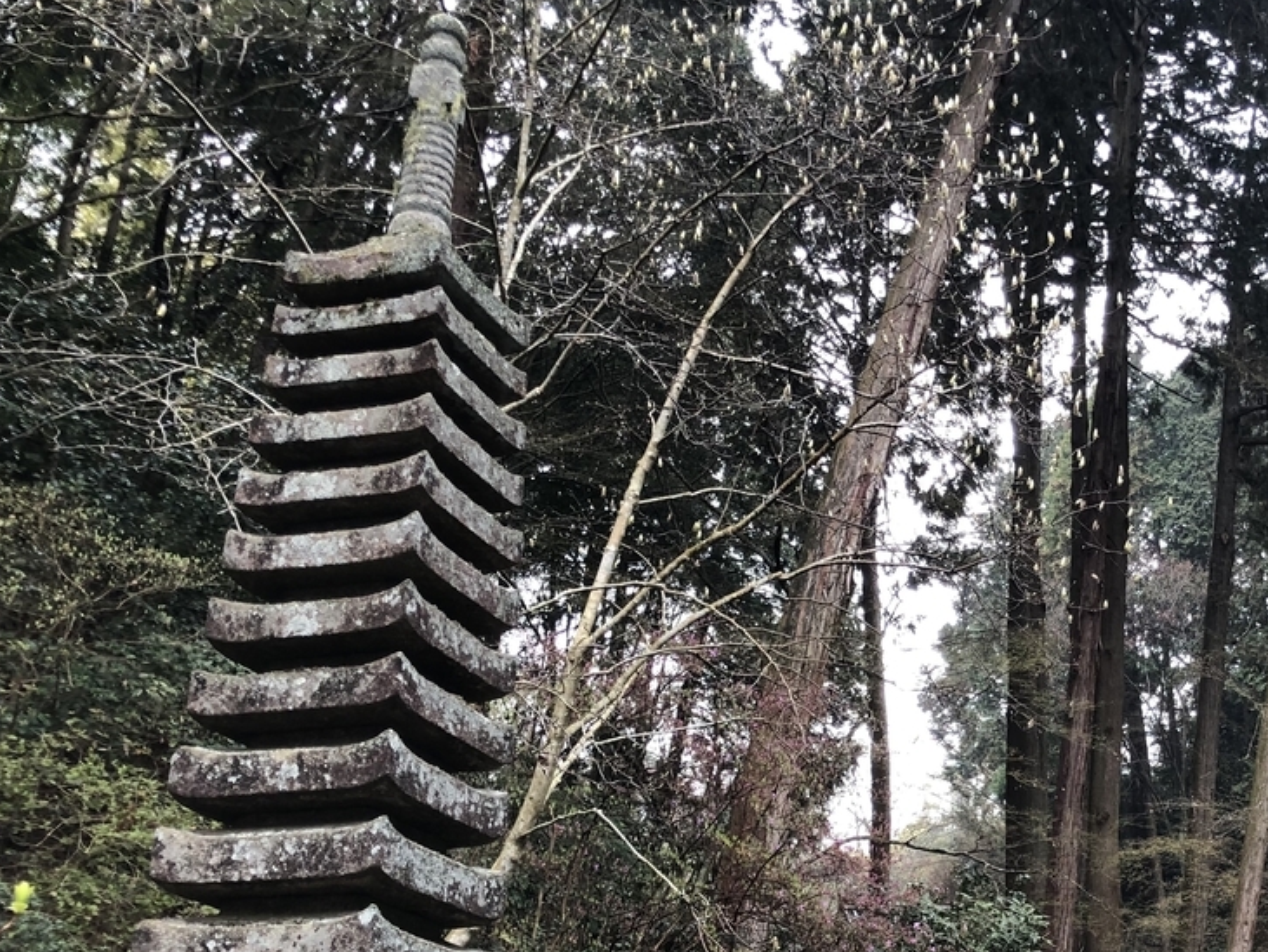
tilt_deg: +17.6
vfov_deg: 30.9
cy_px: 728
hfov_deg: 39.4
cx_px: 1037
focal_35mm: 46
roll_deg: -0.1
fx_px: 1686
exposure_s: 1/40
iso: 20
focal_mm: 3.99
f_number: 1.8
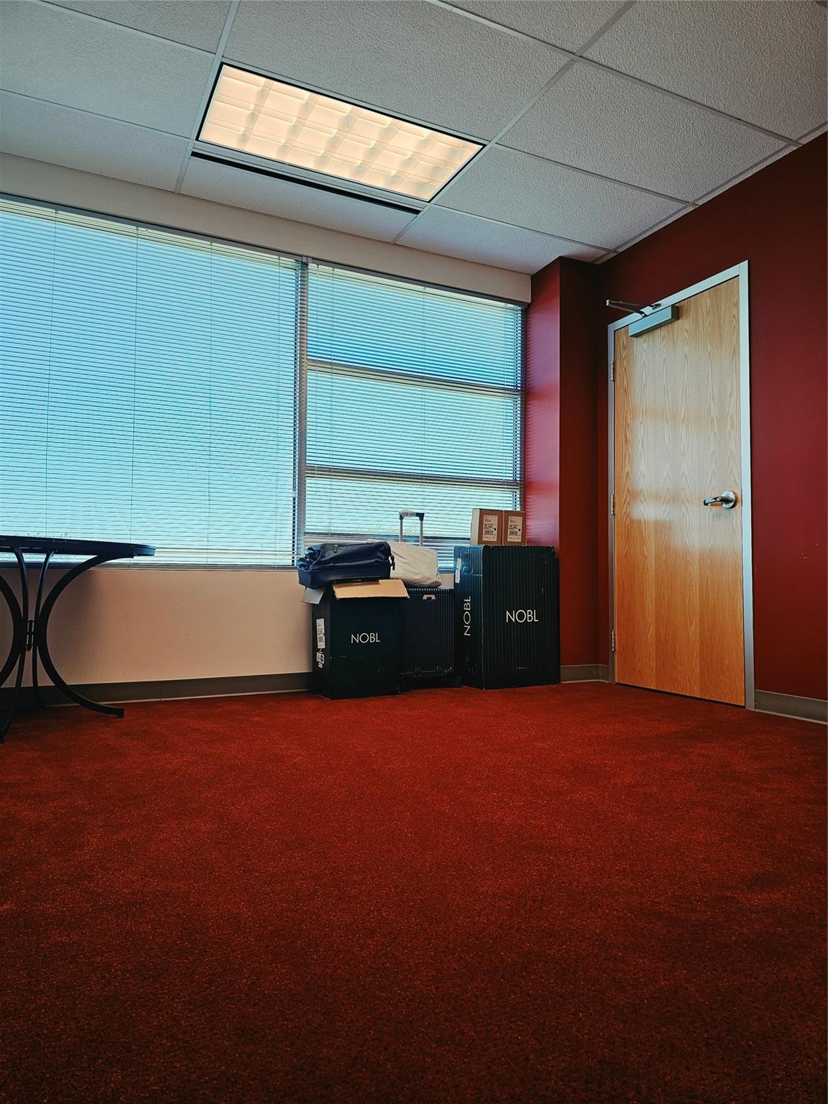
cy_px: 552
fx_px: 734
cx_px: 414
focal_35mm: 23
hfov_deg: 58.9
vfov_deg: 73.9
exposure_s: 1/180
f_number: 1.7
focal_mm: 6.3
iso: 50
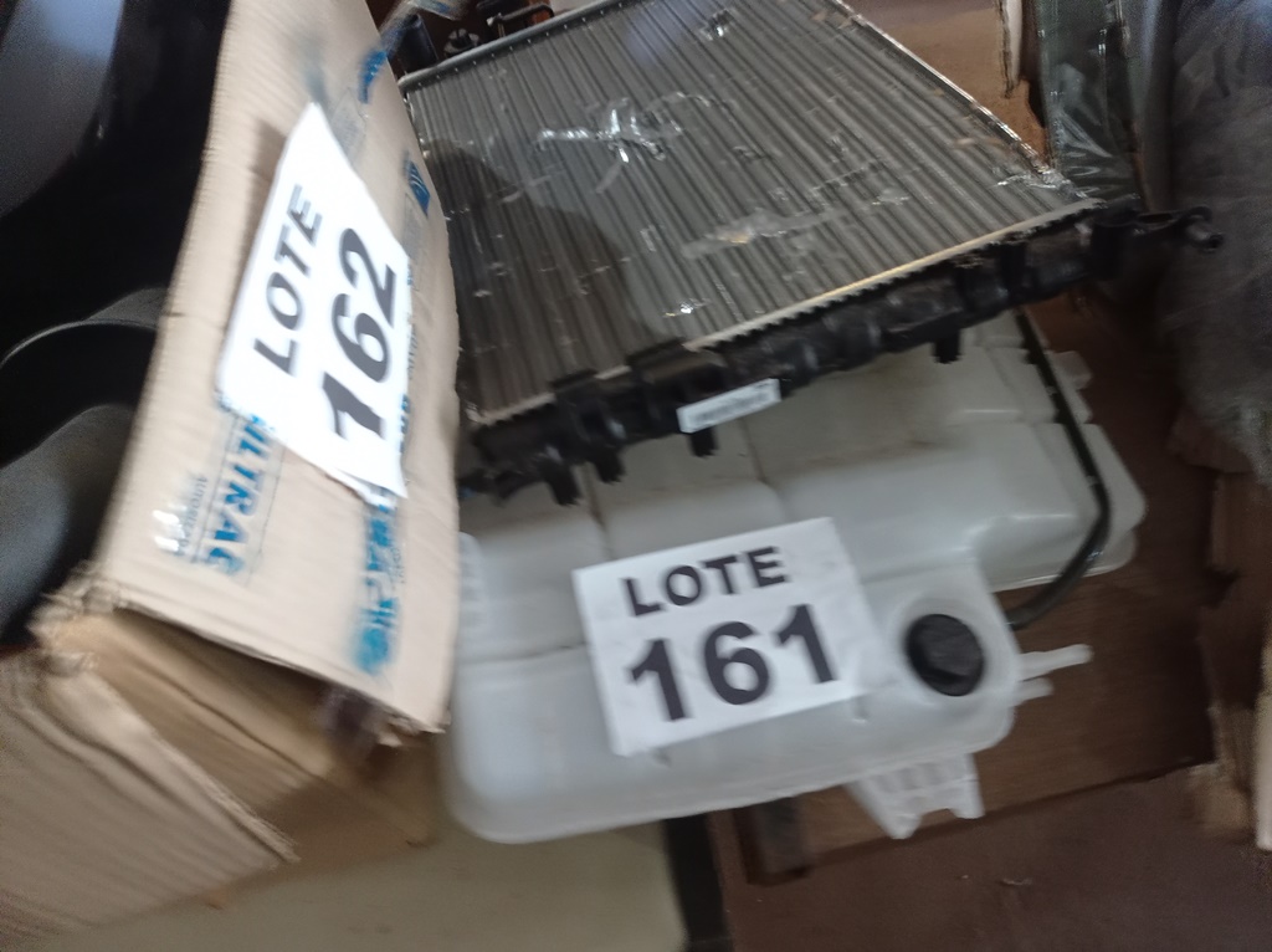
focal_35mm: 28
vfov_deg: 49.7
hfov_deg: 63.5
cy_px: 476
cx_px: 636
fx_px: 1028
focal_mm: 4.7
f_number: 1.79
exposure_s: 1/24
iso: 513
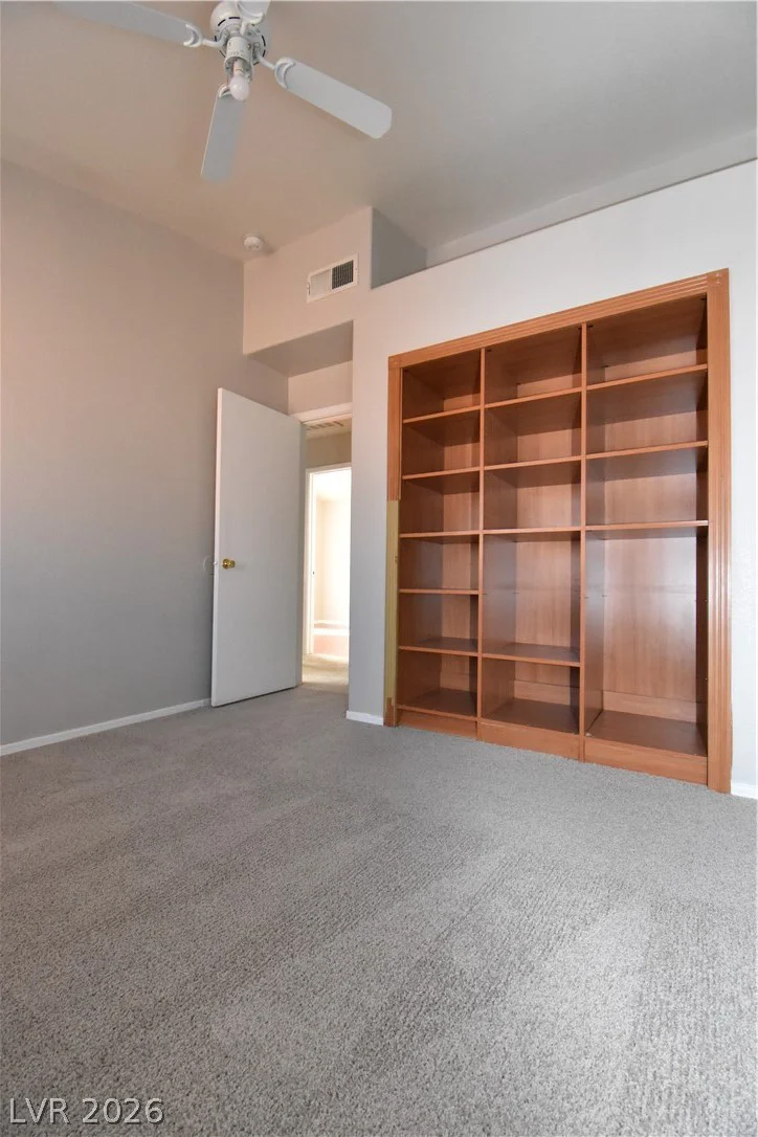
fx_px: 474
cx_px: 379
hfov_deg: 77.3
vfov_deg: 100.4
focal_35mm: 15
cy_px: 568
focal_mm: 10
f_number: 7.1
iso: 4000
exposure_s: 1/80
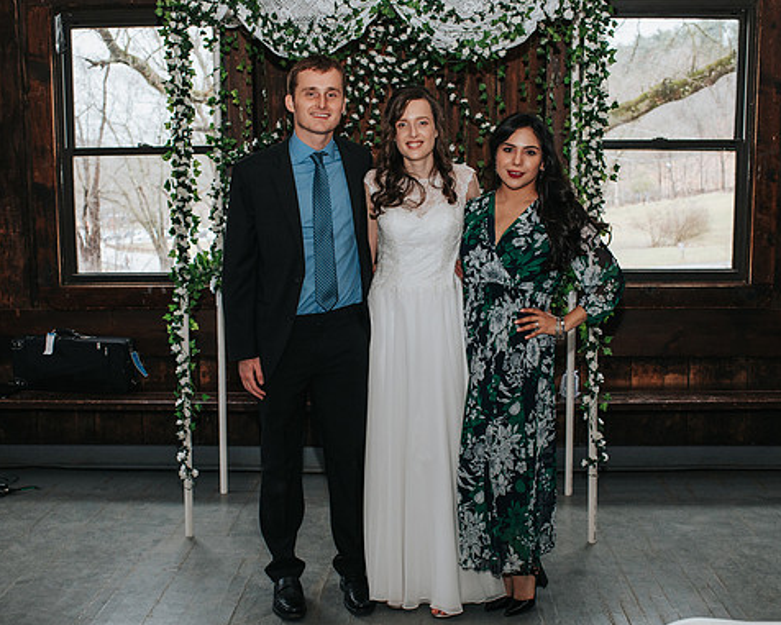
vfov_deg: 32.7
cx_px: 373
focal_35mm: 46
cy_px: 349
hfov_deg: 40.3
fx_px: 1063
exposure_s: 1/200
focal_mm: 35
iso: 1000
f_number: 4.5
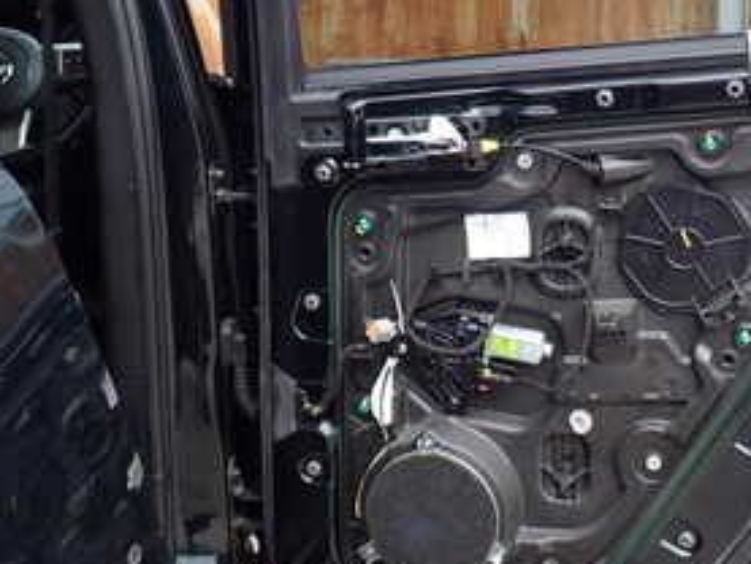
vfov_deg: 22.4
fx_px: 1411
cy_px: 130
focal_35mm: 65
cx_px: 529
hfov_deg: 29.5
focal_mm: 5.4
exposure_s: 1/250
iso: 100
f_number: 2.3
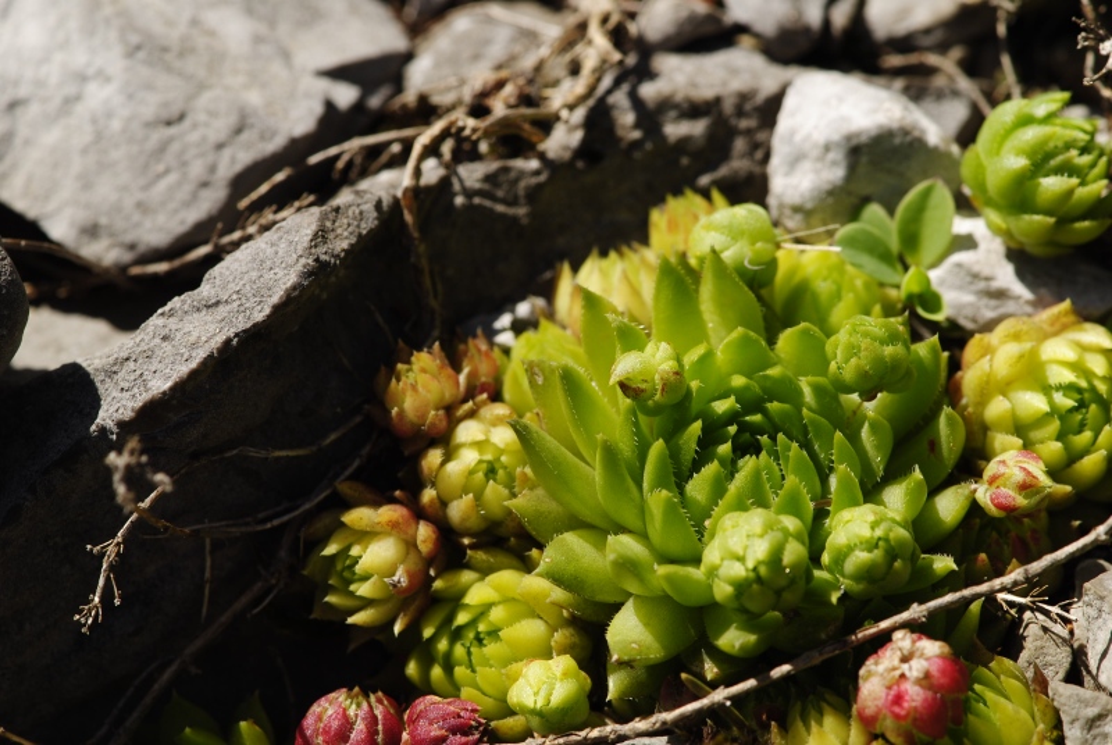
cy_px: 372
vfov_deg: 10.8
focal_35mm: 128
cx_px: 556
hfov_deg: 16.0
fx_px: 3944
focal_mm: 85
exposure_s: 1/200
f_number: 9
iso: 100
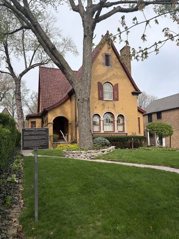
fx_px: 179
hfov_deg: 53.1
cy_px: 120
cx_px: 90
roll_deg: -1.0
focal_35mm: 26
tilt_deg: +5.6
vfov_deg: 67.3
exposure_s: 1/2075
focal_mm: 5.96
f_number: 1.6
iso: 50
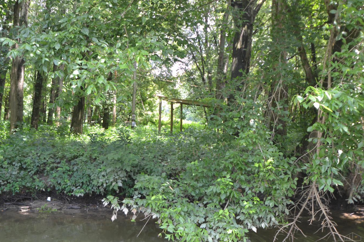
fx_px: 404
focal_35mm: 40
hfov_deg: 48.4
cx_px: 170
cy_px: 119
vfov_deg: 33.4
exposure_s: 1/100
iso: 400
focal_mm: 24
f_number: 5
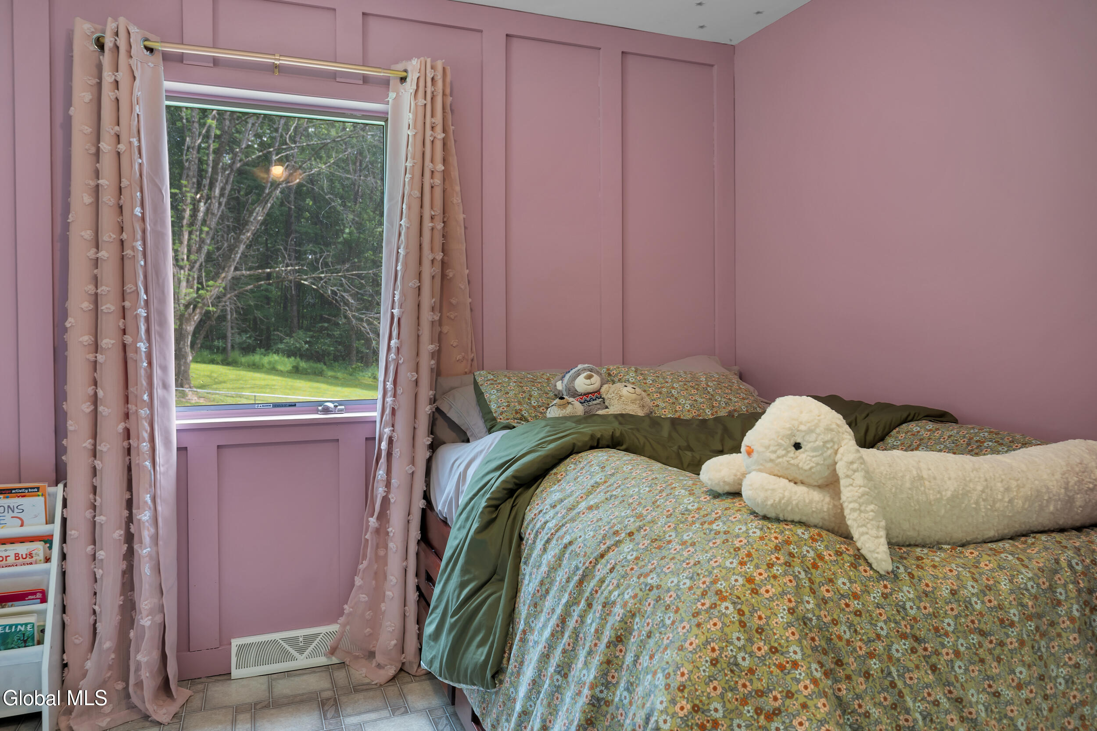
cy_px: 366
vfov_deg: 53.1
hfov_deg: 73.7
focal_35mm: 24
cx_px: 548
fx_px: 731
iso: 250
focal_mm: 24
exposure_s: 1/30
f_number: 4.5
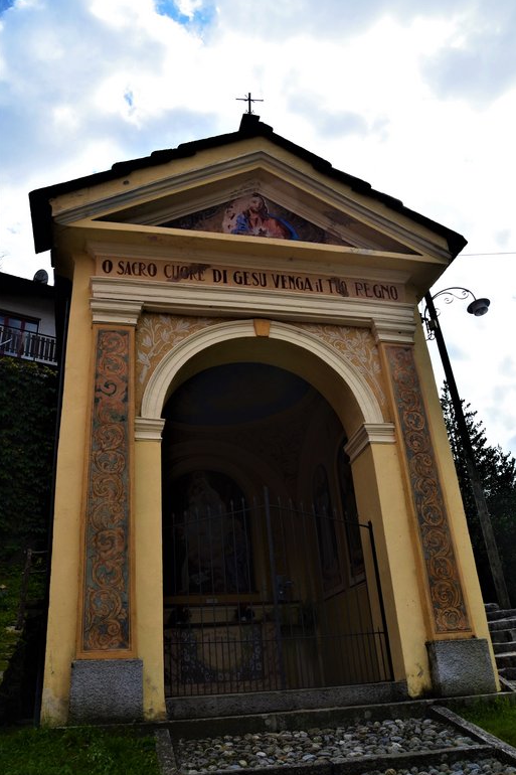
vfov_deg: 65.5
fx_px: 602
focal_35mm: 28
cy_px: 382
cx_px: 263
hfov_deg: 46.4
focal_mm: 18
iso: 320
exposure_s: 1/250
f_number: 10
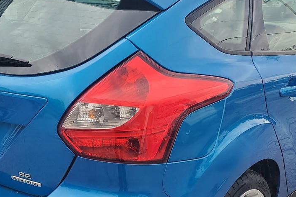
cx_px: 152
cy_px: 137
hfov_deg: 40.3
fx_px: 403
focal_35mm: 49
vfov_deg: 27.3
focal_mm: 4.3
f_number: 2.4
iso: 50
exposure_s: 1/120
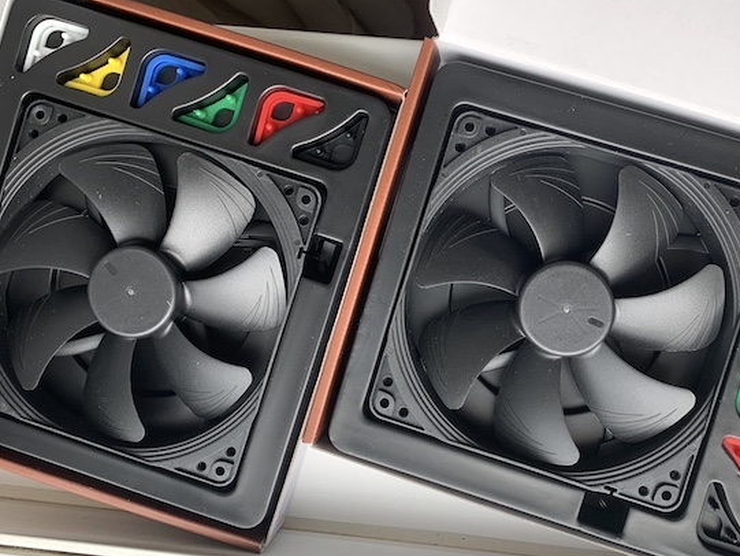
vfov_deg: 38.7
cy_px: 262
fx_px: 791
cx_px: 417
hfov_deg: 50.0
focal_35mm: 37
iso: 25
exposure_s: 1/122
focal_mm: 4.25
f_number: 1.8
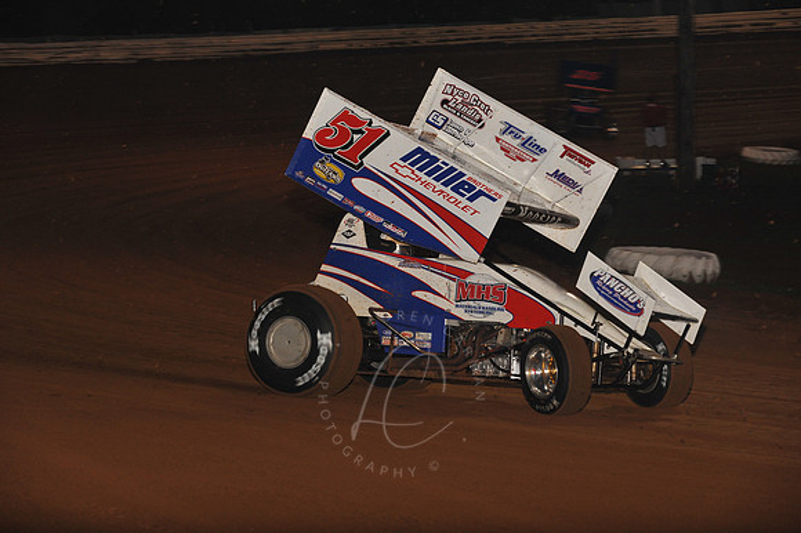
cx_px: 400
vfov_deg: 10.1
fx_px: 3002
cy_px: 266
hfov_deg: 15.2
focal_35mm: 135
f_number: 7.1
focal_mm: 135
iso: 1250
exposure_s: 1/320
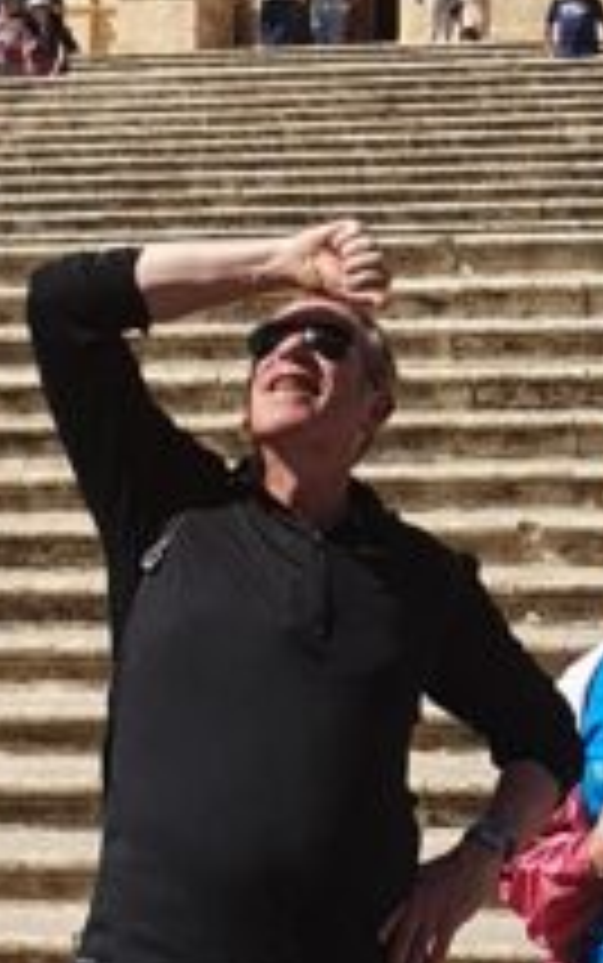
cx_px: 806
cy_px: 58
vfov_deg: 15.6
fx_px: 3466
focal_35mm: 132
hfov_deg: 9.7
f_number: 2.4
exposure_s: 1/1932
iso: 50
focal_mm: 4.32
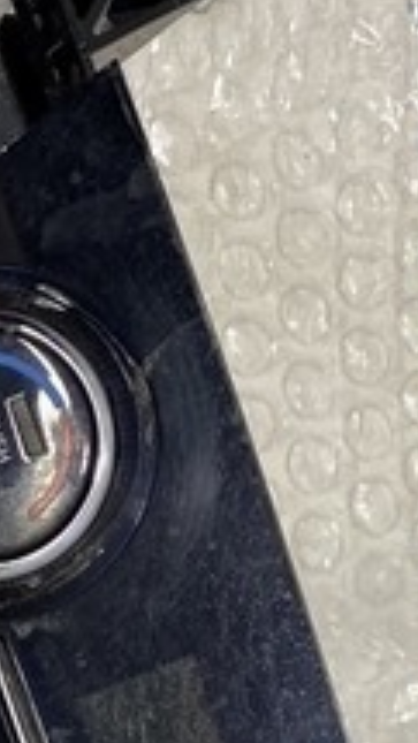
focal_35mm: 101
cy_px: 1095
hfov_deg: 11.8
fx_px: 1989
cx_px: -38
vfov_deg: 18.8
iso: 64
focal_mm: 4.25
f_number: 1.8
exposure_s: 1/100
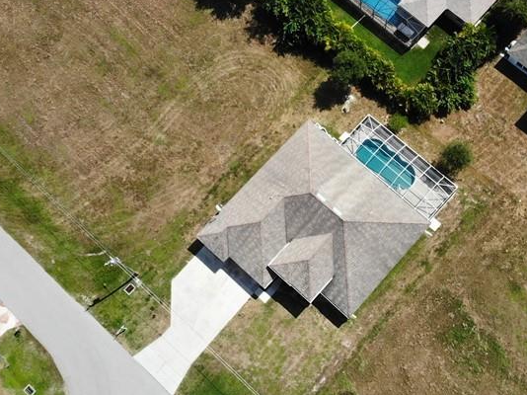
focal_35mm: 46
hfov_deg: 40.9
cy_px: 176
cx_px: 332
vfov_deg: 31.5
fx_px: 700
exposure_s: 1/197
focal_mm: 4.5
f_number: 2.8
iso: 105
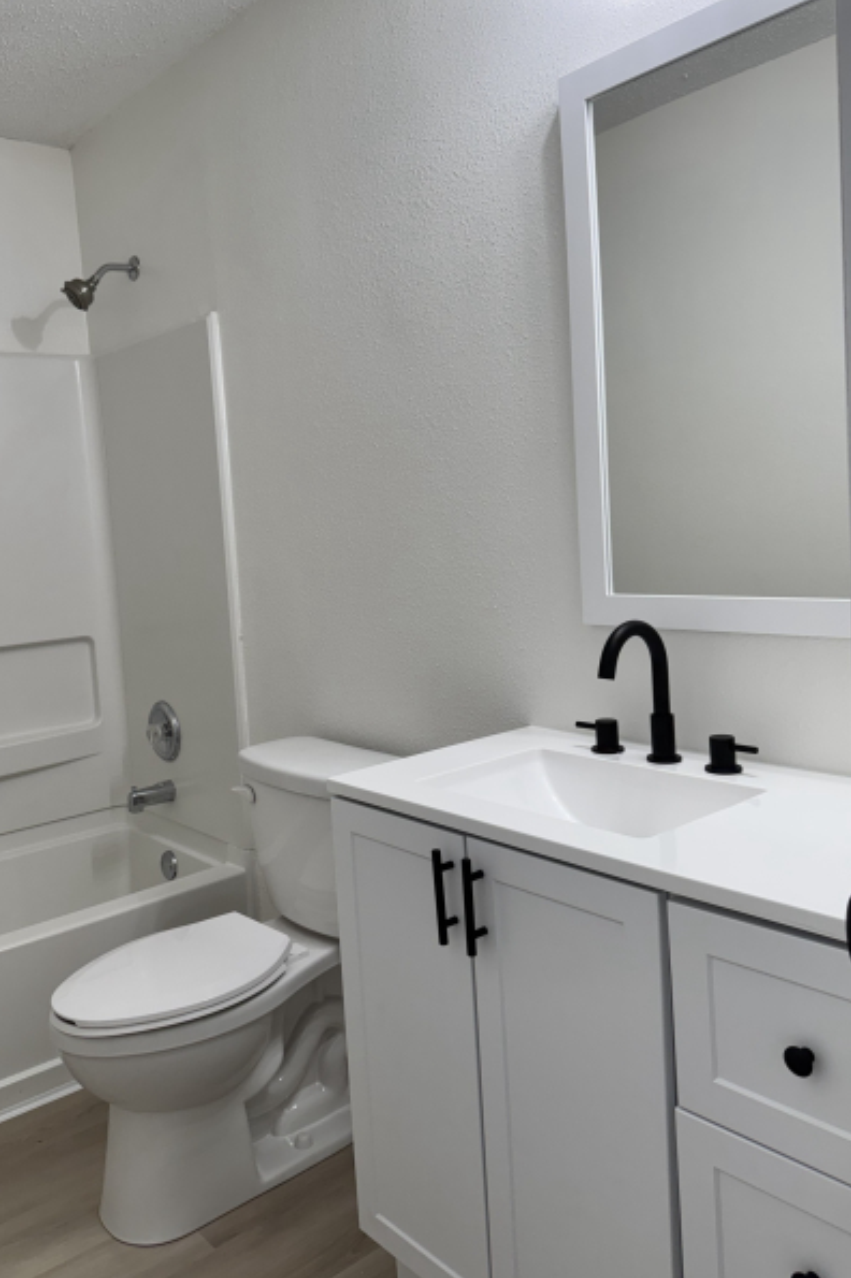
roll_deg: +4.7
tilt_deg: -4.4
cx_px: 350
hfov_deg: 46.2
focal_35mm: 28
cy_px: 596
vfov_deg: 65.4
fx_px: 994
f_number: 1.78
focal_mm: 6.76
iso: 100
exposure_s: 1/167
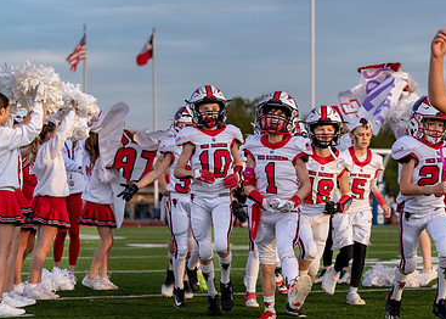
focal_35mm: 116
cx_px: 310
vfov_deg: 12.4
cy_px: 168
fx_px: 1469
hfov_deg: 17.2
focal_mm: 70
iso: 200
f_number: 2.8
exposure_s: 1/1600
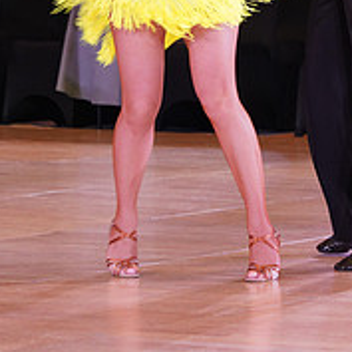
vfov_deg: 5.9
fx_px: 3371
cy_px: -121
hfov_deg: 6.0
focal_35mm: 293
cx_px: 258
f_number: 5
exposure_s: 1/160
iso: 2000
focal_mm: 105
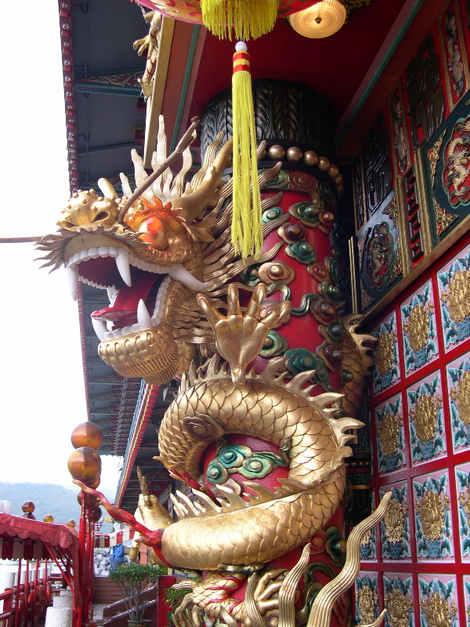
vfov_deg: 49.0
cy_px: 314
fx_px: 688
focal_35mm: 38
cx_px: 235
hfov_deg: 37.7
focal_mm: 8
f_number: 2.8
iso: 100
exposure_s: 1/48.7
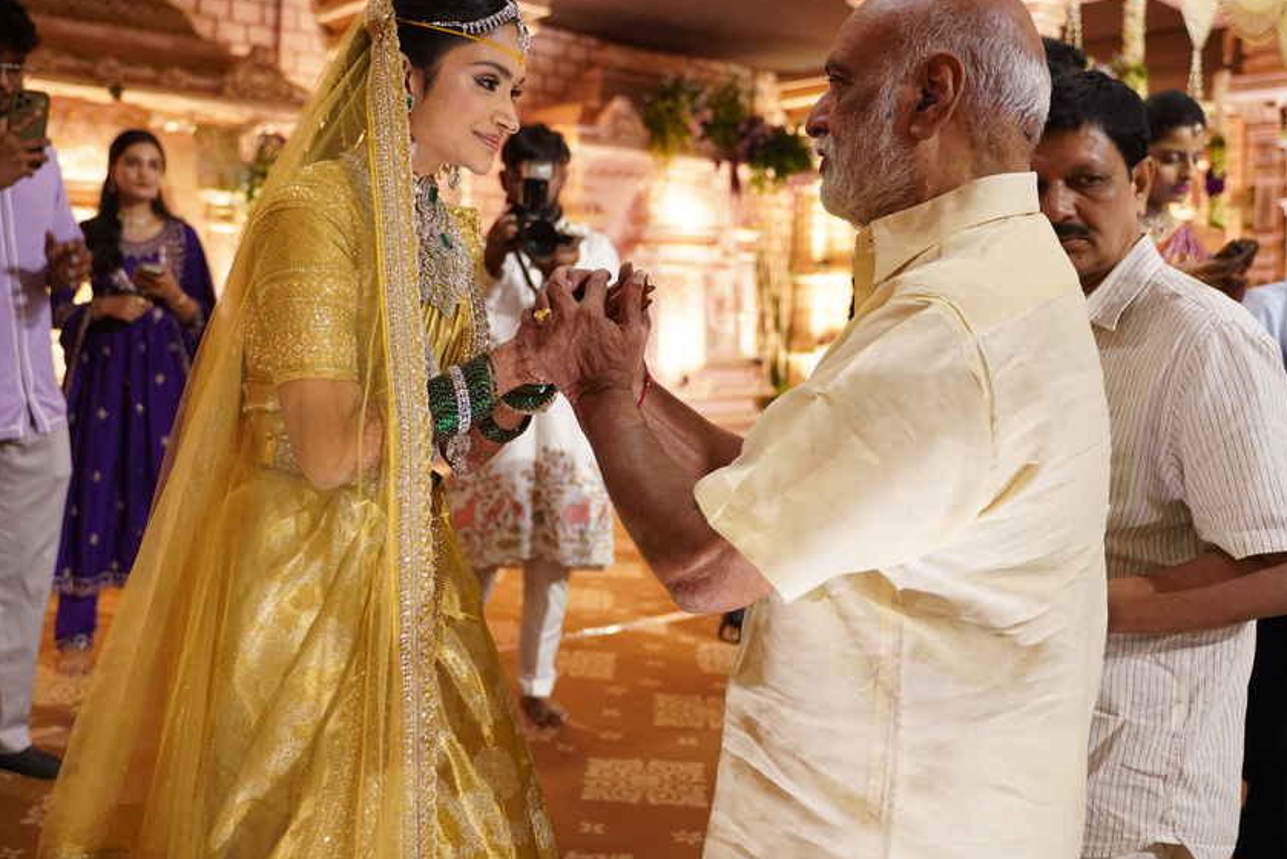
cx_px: 578
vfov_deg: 36.8
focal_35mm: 36
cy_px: 370
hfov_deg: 53.0
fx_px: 1287
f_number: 2.8
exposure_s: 1/100
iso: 1000
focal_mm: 28
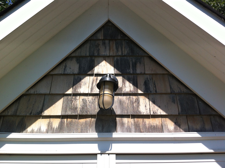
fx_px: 227
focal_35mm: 35
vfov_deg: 40.6
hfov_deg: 52.7
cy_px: 84
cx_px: 112
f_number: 2.8
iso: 80
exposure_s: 1/1312
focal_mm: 3.85
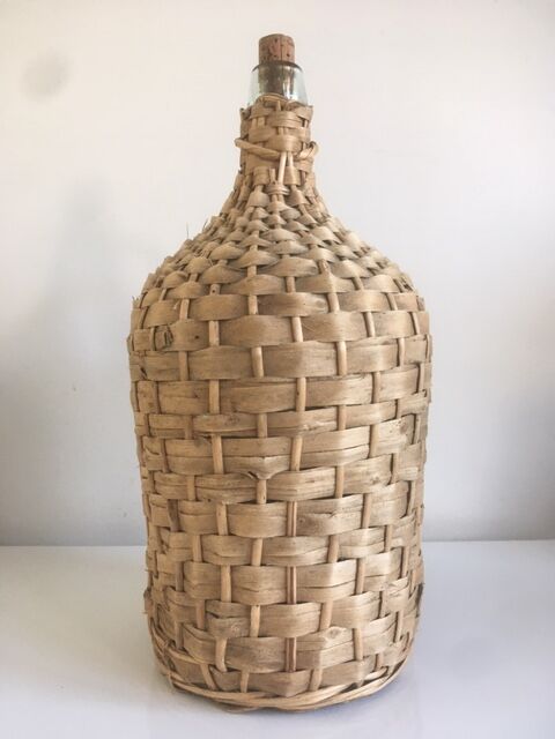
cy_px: 370
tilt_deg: -9.3
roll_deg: +0.7
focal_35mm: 29
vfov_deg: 61.7
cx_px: 278
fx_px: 620
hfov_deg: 48.2
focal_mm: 4.15
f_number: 2.2
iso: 50
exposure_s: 1/33
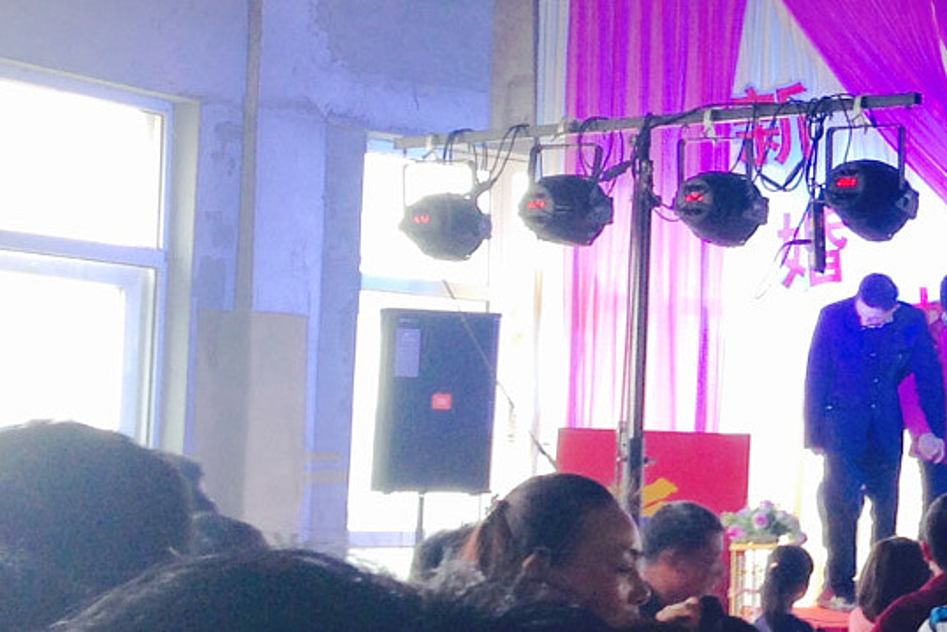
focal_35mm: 102
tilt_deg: +3.4
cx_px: 1165
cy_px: 254
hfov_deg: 18.8
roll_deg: -0.5
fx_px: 2684
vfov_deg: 13.4
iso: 50
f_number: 2.4
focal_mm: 4.12
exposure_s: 1/24
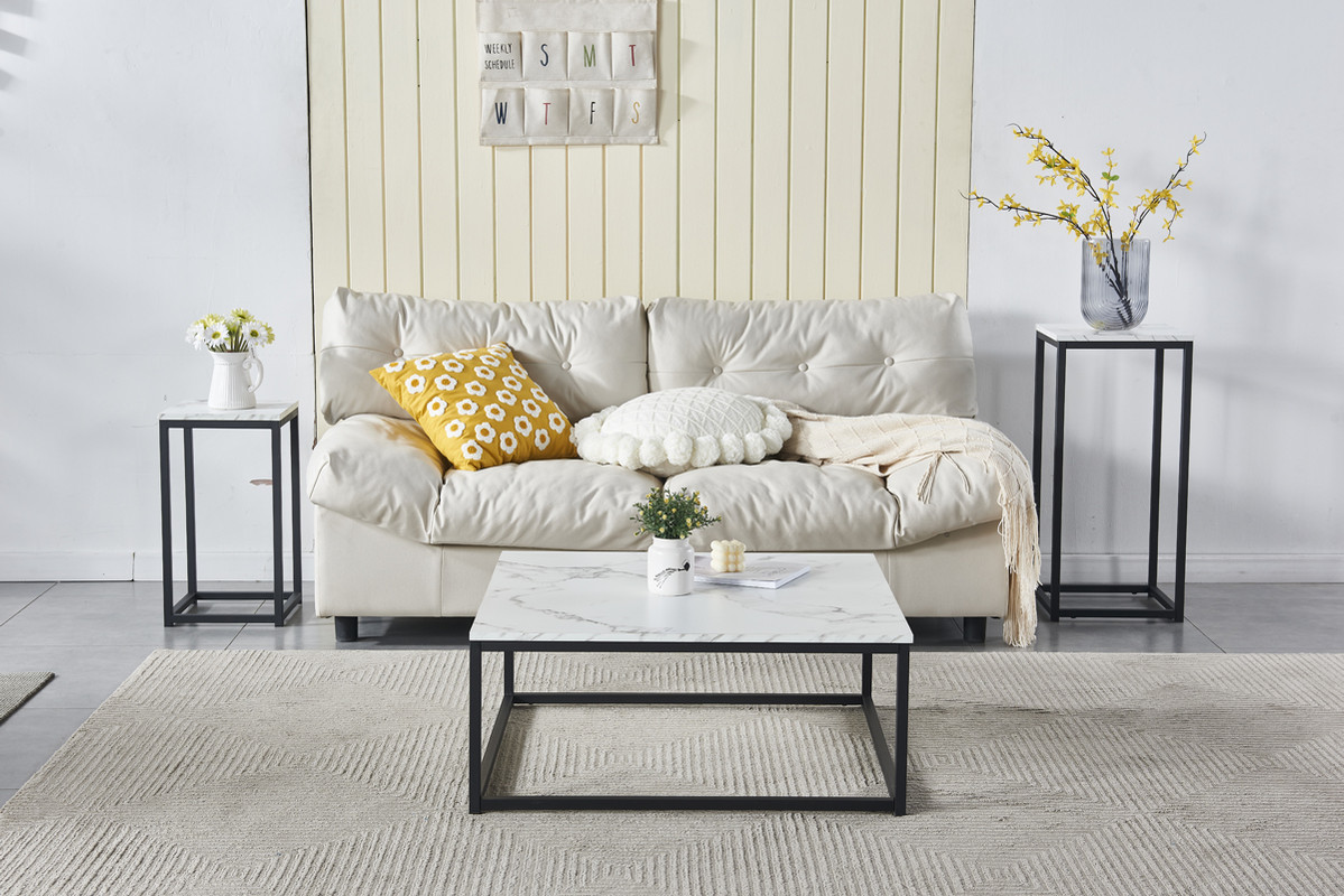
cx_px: 672
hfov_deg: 33.4
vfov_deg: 22.6
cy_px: 448
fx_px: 2240
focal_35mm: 60
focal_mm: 60
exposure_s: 1/125
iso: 200
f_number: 11
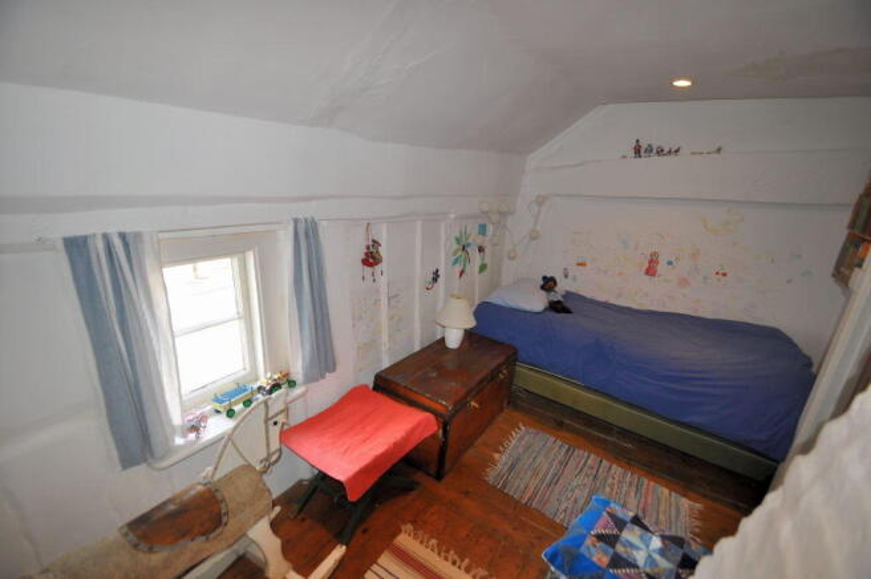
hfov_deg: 100.4
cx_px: 436
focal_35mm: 15
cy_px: 290
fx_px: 363
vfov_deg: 77.2
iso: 560
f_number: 3.5
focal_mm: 10
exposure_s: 1/125
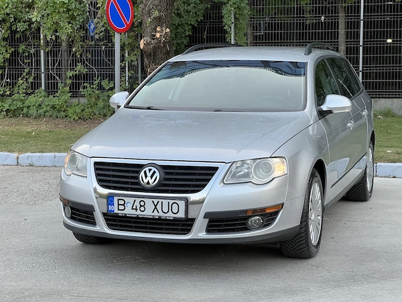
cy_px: 151
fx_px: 894
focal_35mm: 77
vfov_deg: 19.1
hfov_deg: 25.3
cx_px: 201
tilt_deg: -4.4
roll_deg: -0.1
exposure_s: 1/99
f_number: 2.8
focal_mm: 9
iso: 80
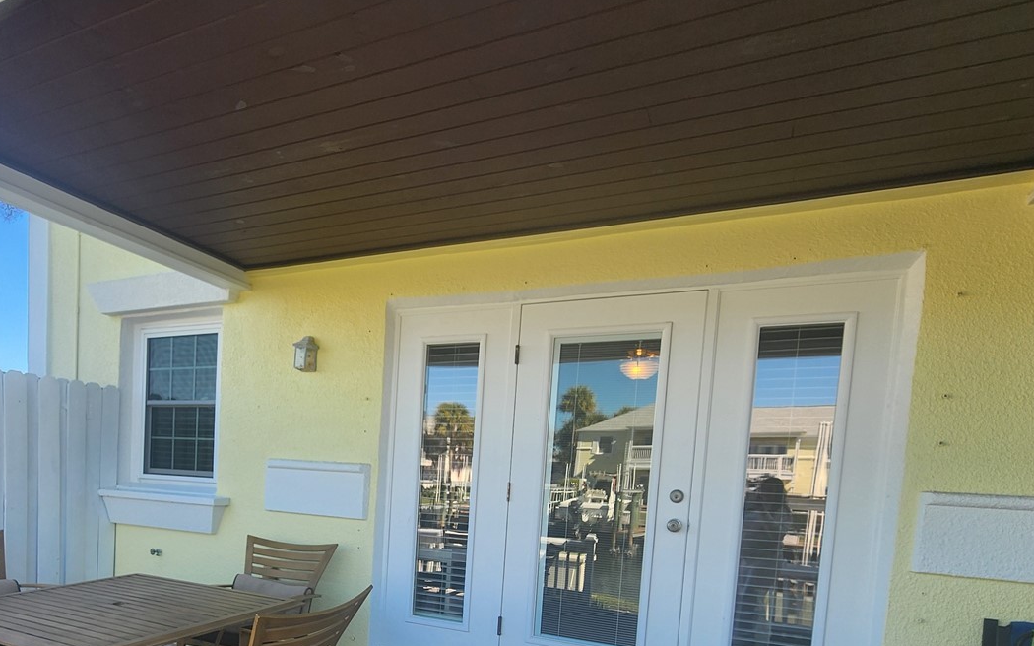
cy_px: 532
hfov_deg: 81.0
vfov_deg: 52.9
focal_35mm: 21
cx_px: 397
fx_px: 592
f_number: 2.2
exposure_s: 1/340
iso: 50
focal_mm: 2.2
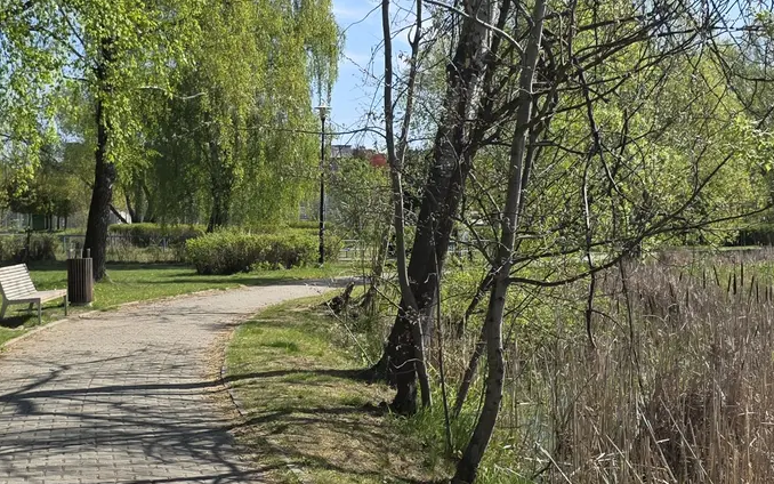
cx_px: 295
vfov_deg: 18.9
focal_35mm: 69
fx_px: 1456
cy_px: 260
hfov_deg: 29.7
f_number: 1.7
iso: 80
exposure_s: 1/4057
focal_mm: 6.3
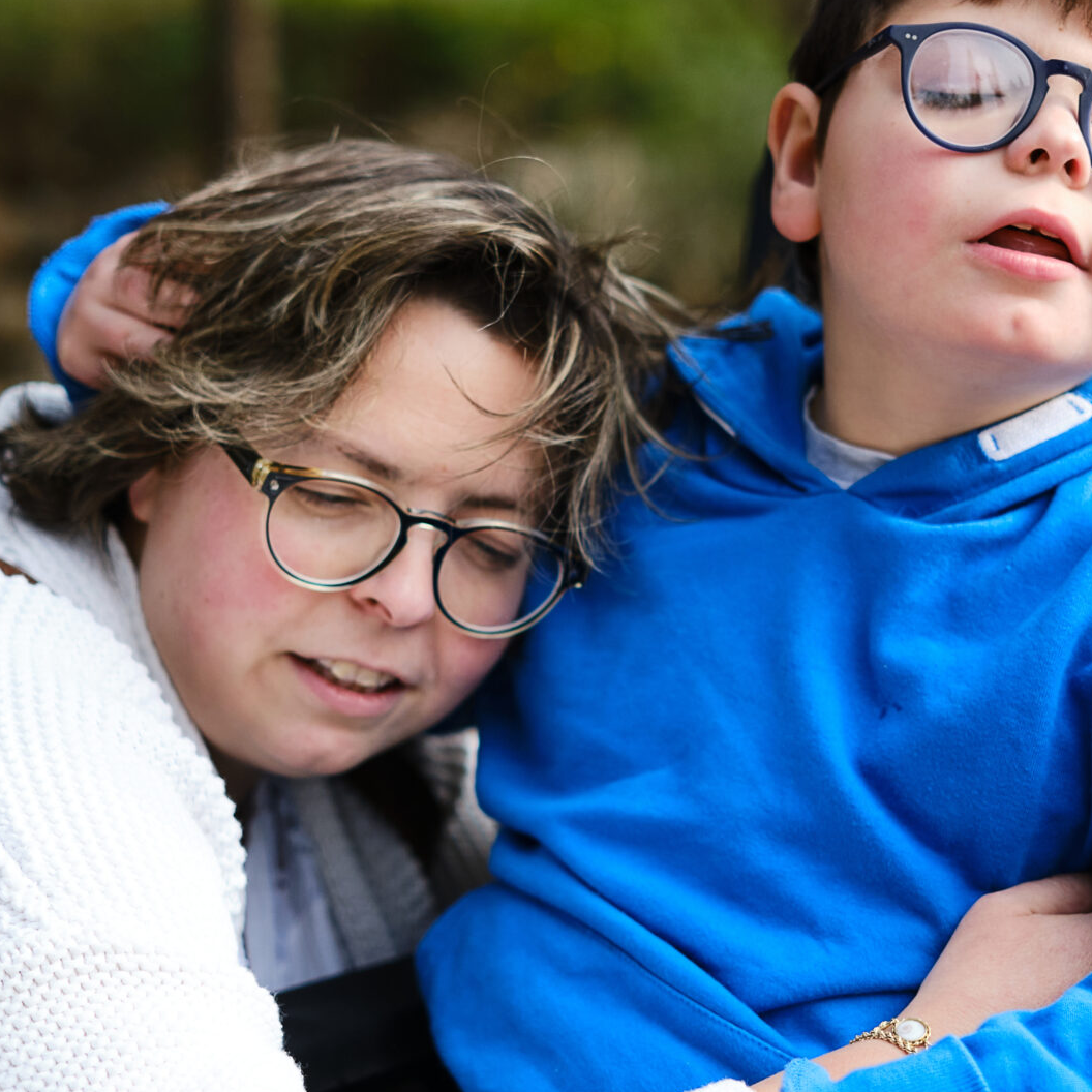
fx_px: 3676
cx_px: 700
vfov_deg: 16.9
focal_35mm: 103
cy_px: 612
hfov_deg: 16.9
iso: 200
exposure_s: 1/2000
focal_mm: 33
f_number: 1.4
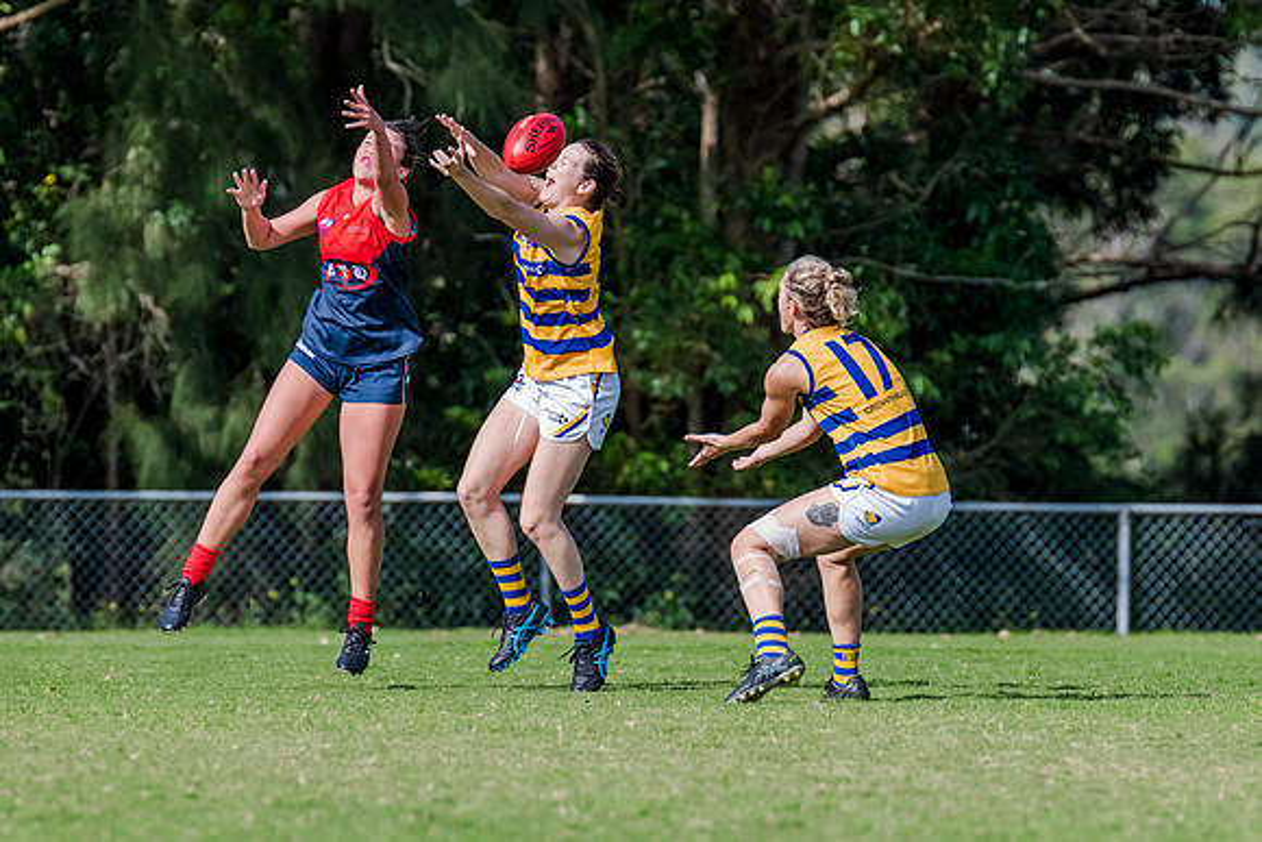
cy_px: 442
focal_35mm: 584
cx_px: 776
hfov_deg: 3.5
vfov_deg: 2.4
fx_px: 20470
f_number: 5.6
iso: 800
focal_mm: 420
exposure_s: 1/1600
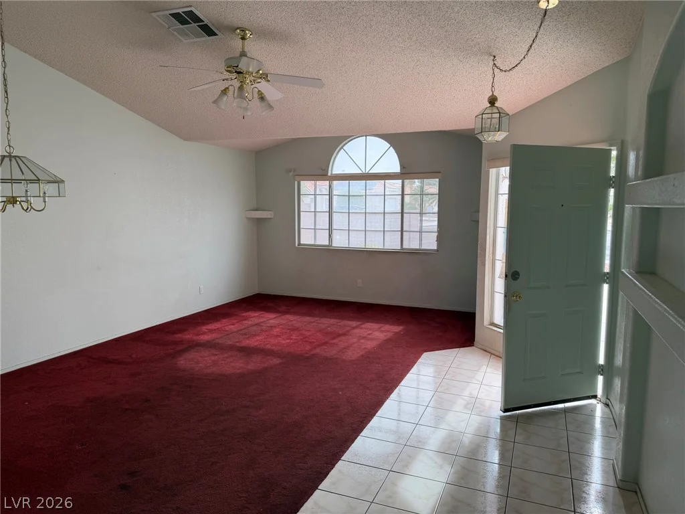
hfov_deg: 71.6
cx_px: 342
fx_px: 475
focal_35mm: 24
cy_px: 257
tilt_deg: -6.5
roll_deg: -0.3
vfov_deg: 56.8
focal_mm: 6.76
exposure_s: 1/254
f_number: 1.78
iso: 80
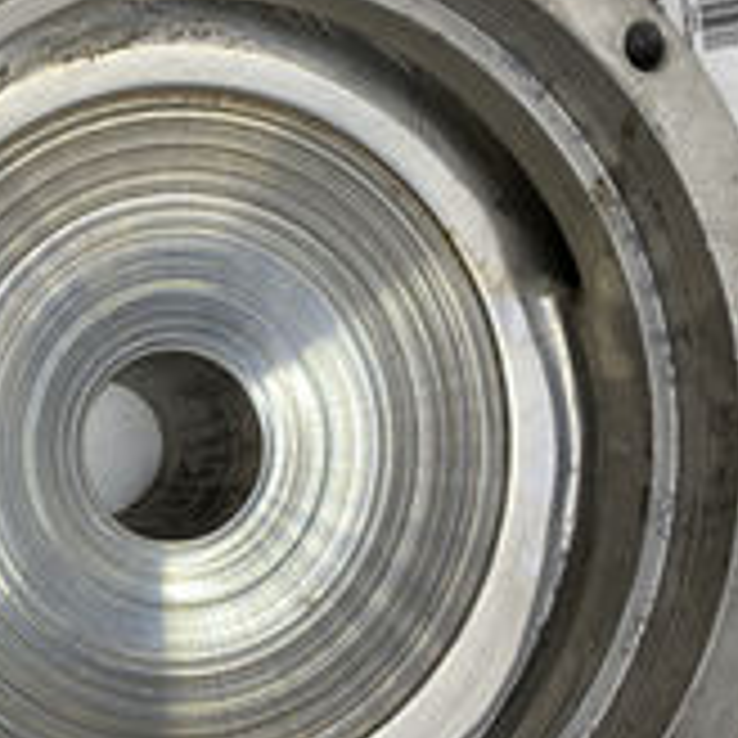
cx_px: 45
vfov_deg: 30.4
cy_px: 459
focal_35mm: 56
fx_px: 1351
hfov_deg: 29.1
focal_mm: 4.25
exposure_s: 1/152
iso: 25
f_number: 1.8
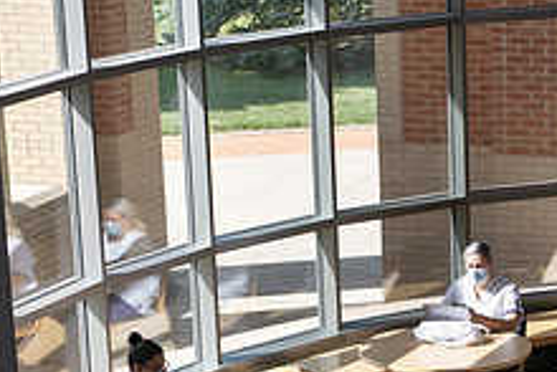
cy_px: 462
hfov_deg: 12.9
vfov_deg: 8.6
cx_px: 532
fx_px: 2446
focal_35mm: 158
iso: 500
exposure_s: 1/200
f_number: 8
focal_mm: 60
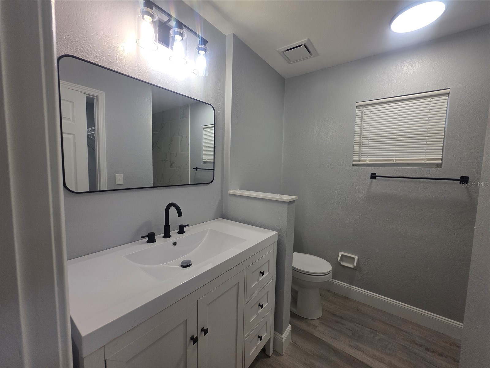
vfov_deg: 89.9
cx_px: 245
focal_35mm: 13
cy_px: 184
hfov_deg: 106.2
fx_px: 184
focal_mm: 2.2
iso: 64
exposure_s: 1/120
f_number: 1.9
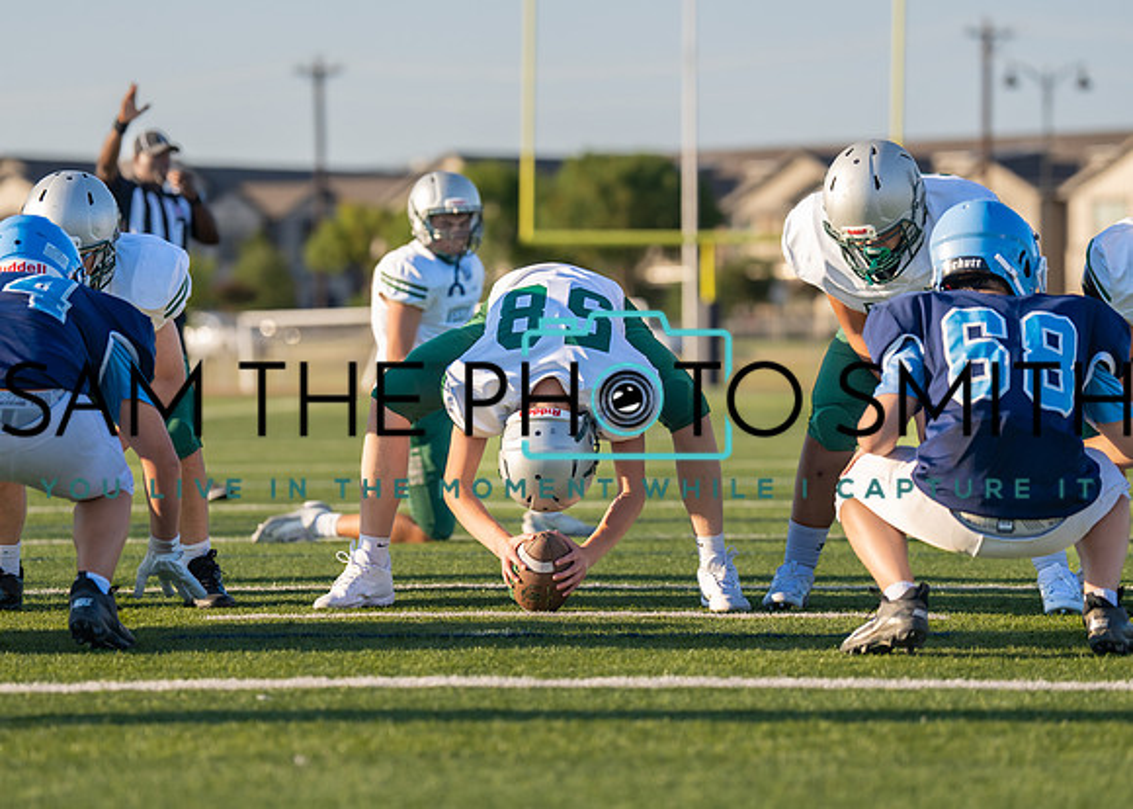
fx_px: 5626
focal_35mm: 175
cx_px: 570
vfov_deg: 8.2
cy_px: 425
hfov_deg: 11.5
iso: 320
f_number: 2.8
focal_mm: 131
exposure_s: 1/3200
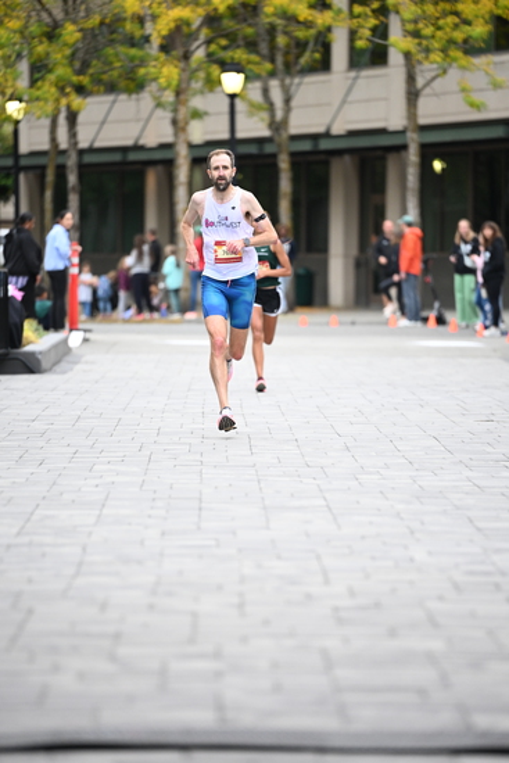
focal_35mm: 200
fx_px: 4239
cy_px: 382
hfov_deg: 6.9
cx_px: 254
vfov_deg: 10.3
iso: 1600
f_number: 2.8
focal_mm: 200
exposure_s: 1/1000
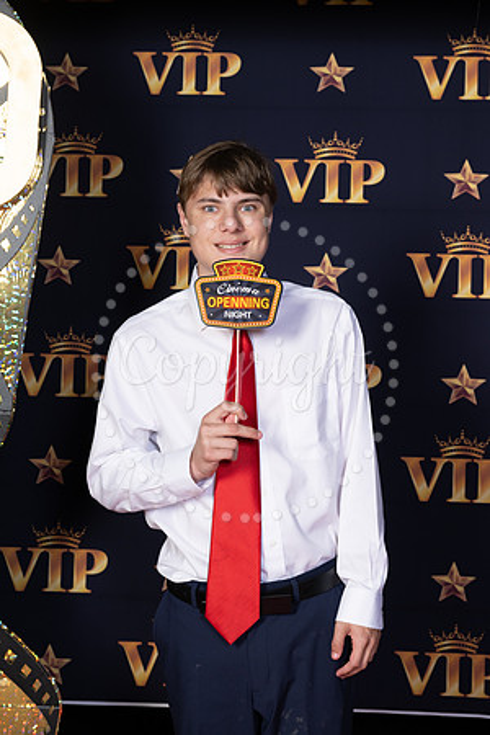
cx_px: 245
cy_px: 368
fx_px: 1429
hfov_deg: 19.5
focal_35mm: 70
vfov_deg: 28.8
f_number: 8
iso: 320
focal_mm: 70
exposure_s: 1/125
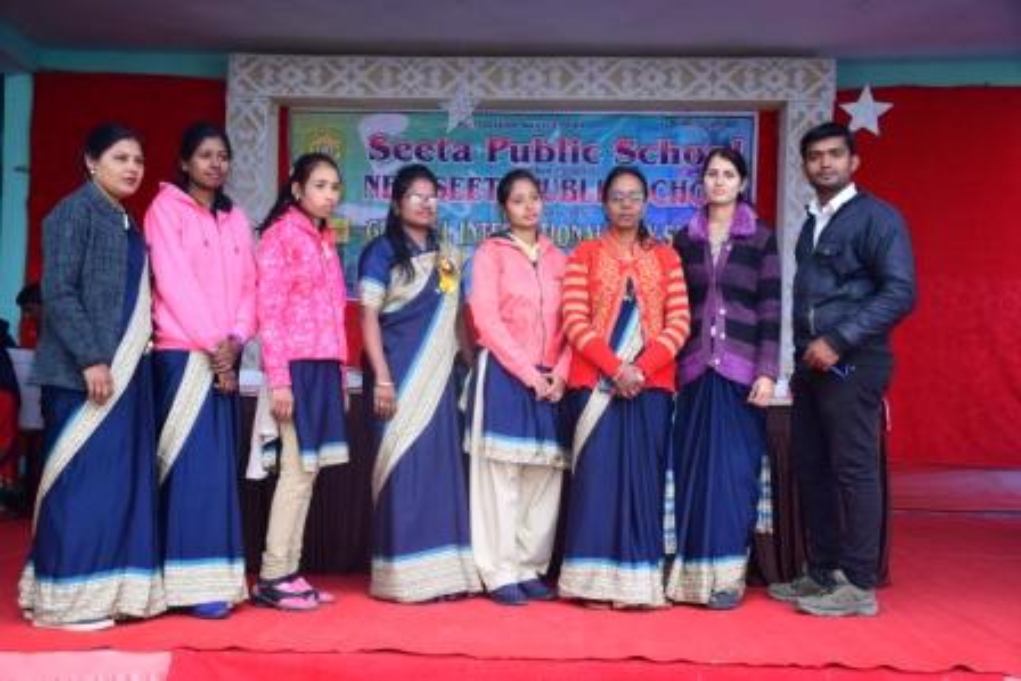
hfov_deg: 48.4
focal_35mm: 40
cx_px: 510
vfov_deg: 33.4
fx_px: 1135
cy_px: 340
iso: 500
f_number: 4
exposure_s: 1/250
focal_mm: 27
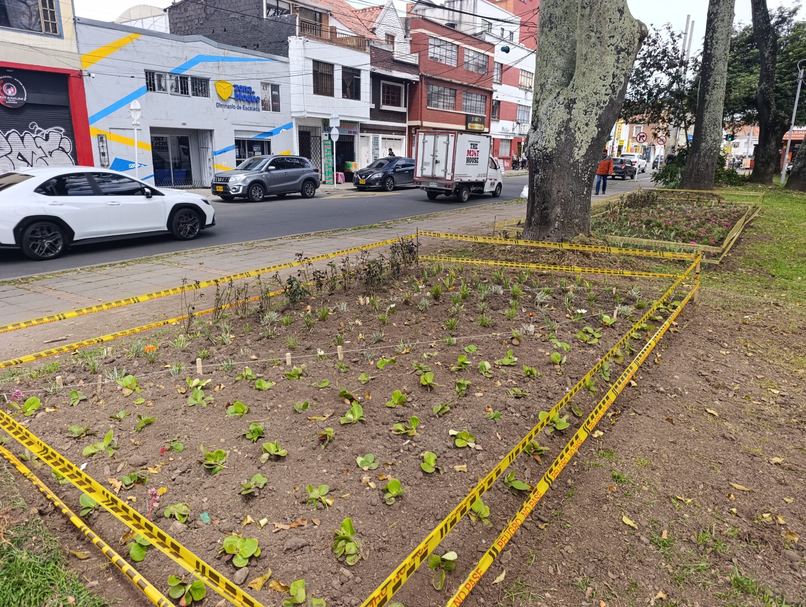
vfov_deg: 59.0
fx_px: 536
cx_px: 403
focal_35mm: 23
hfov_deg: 73.8
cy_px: 304
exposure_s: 1/213
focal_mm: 6.14
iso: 50
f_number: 1.6
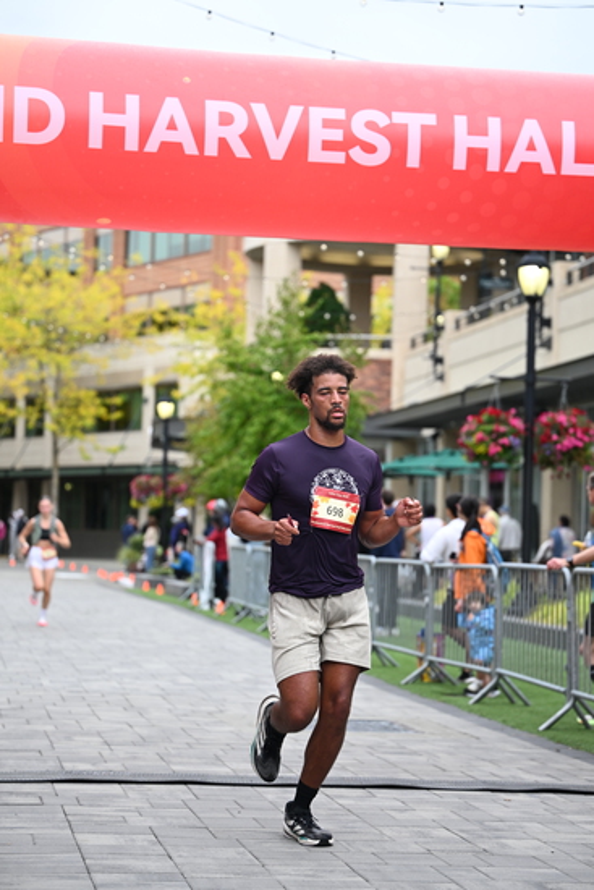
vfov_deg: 24.5
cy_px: 445
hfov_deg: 16.5
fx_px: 2053
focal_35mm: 83
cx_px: 297
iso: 640
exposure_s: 1/2000
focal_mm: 83
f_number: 2.8
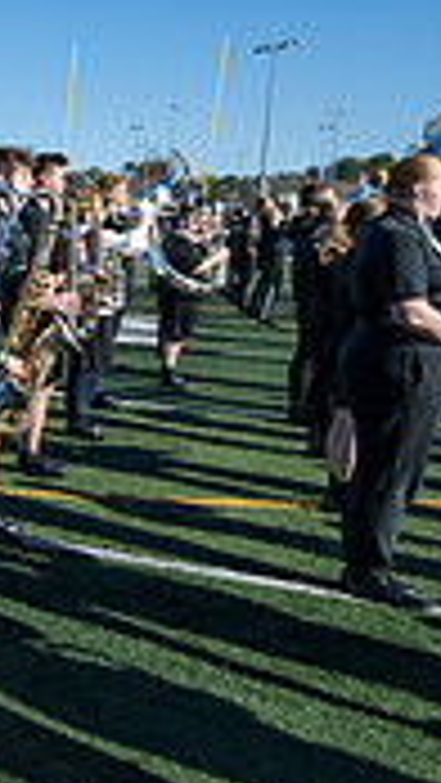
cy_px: 353
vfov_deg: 42.0
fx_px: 1018
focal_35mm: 49
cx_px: -464
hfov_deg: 17.1
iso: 320
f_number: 5
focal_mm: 14
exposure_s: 1/2000
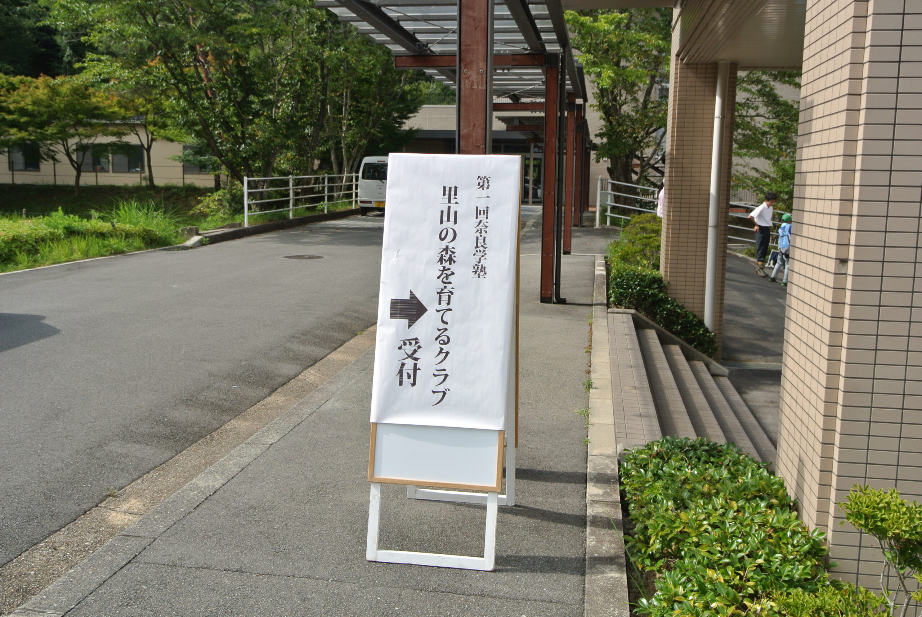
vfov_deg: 38.0
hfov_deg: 54.4
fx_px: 898
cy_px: 308
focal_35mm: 35
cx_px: 461
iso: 100
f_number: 5.6
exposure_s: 1/400
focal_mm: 13
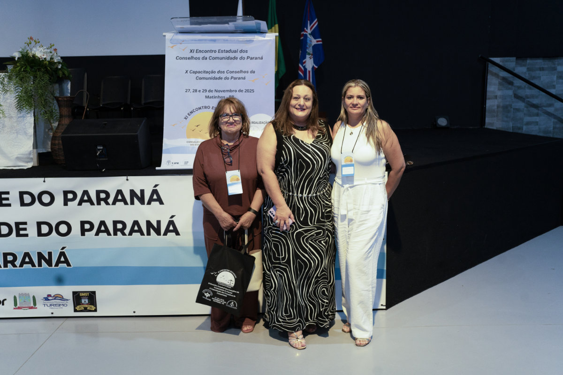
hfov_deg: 54.4
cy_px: 188
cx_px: 282
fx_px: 547
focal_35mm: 35
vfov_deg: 37.9
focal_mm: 35
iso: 2500
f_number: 4
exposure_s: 1/100
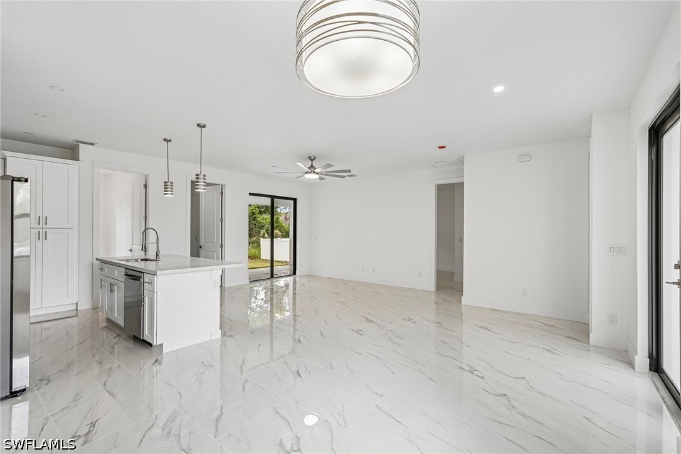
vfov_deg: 73.7
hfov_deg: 96.8
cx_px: 340
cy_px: 227
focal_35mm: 16
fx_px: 303
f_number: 8
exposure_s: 1/60
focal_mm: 16
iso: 400
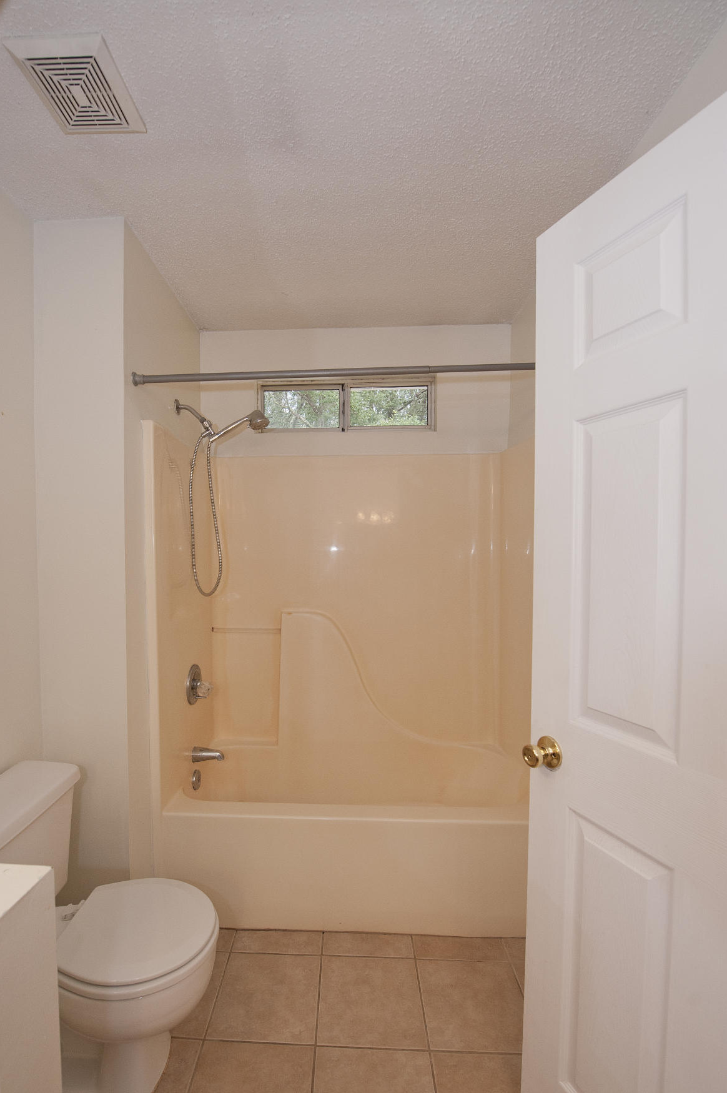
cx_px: 314
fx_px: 485
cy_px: 569
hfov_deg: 73.3
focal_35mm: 16
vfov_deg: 96.7
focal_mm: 14
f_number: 5.6
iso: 800
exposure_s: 1/160
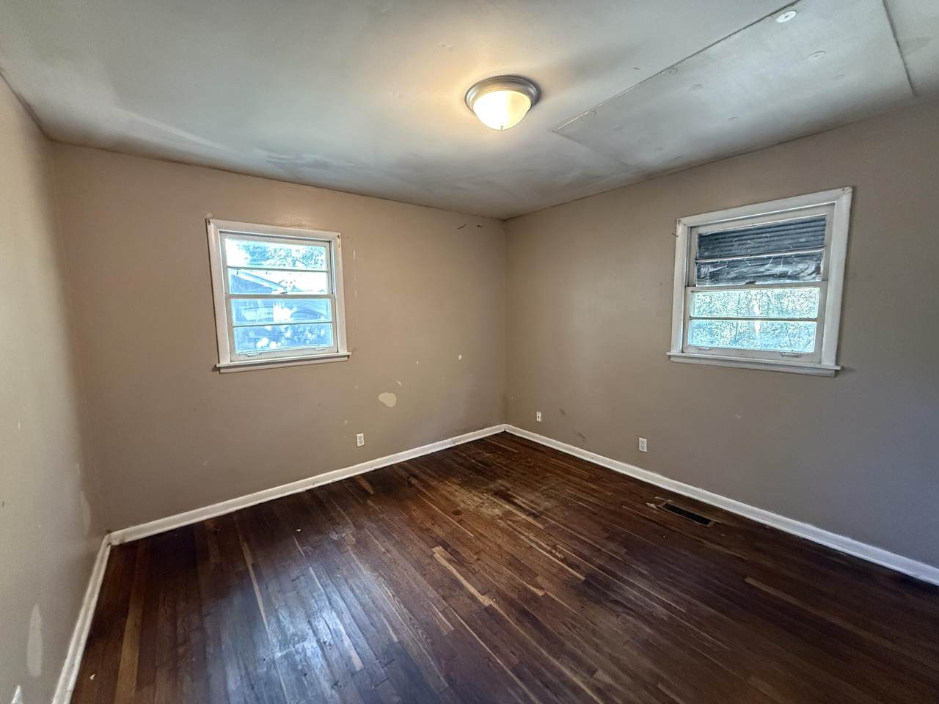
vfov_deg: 85.7
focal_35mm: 14
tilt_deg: -5.9
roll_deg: +1.7
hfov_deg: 102.1
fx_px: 380
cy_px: 352
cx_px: 470
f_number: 2.2
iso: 1000
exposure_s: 1/60
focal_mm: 2.22
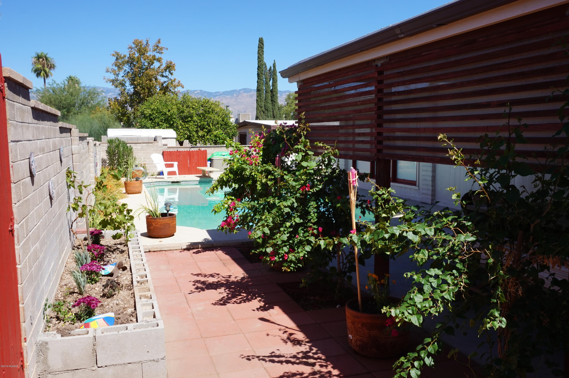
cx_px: 284
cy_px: 189
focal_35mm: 34
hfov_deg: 55.1
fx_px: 545
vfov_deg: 38.3
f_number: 13
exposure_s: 1/80
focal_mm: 23
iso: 100
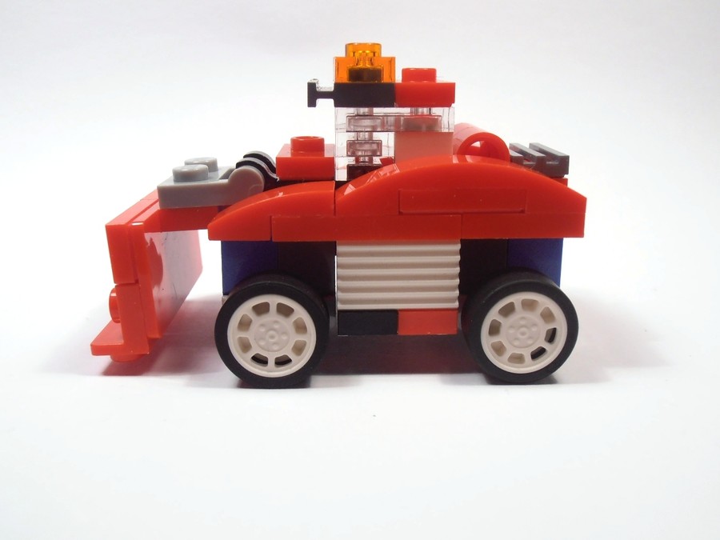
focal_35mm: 37
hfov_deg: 50.1
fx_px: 770
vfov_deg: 38.7
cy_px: 270
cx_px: 360
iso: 80
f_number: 3.9
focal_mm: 6.61
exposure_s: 1/50
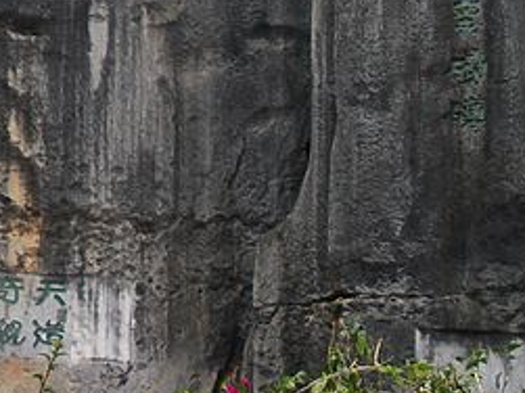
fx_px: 2228
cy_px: -96
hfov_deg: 13.1
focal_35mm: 147
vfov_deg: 9.9
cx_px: -115
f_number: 3.5
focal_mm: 6.3
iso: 64
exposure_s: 1/216
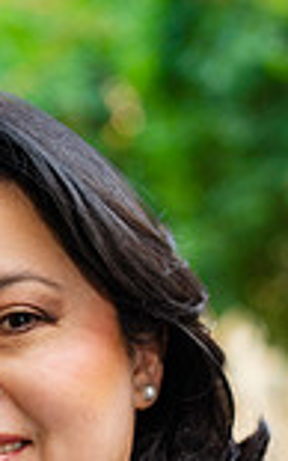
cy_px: 636
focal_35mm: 160
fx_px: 2007
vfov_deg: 12.6
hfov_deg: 8.2
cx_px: -21
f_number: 2.8
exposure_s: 1/60
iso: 160
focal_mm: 54
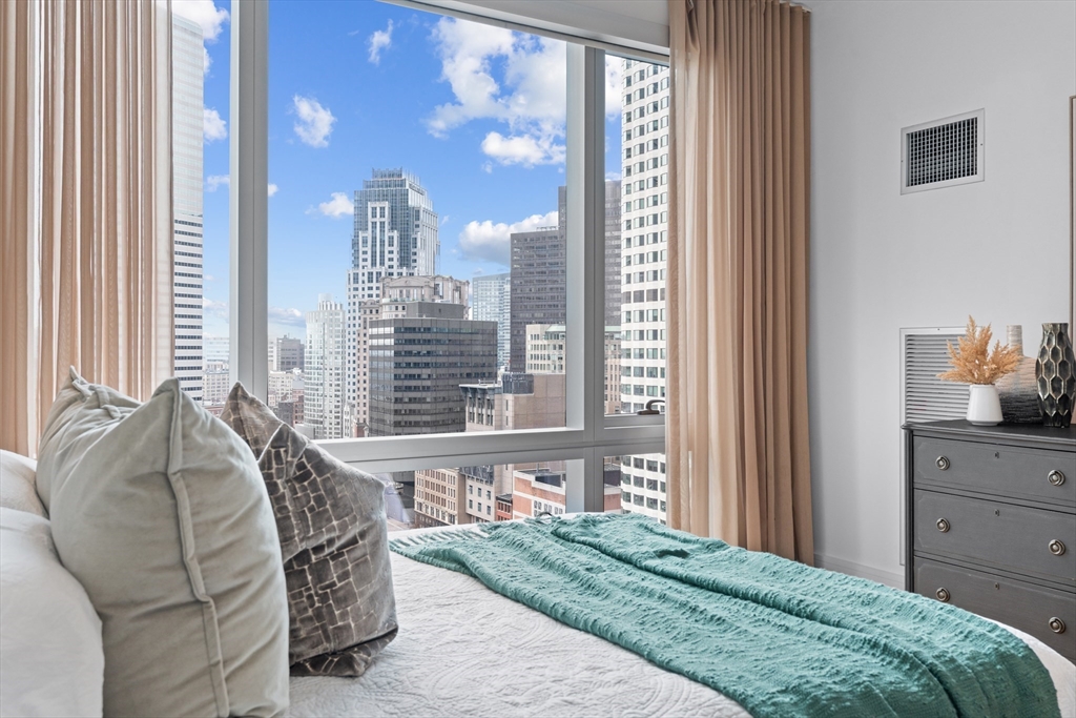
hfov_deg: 63.7
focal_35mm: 29
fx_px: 867
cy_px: 359
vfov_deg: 45.0
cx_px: 538
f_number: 9
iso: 320
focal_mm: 29
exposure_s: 1/10
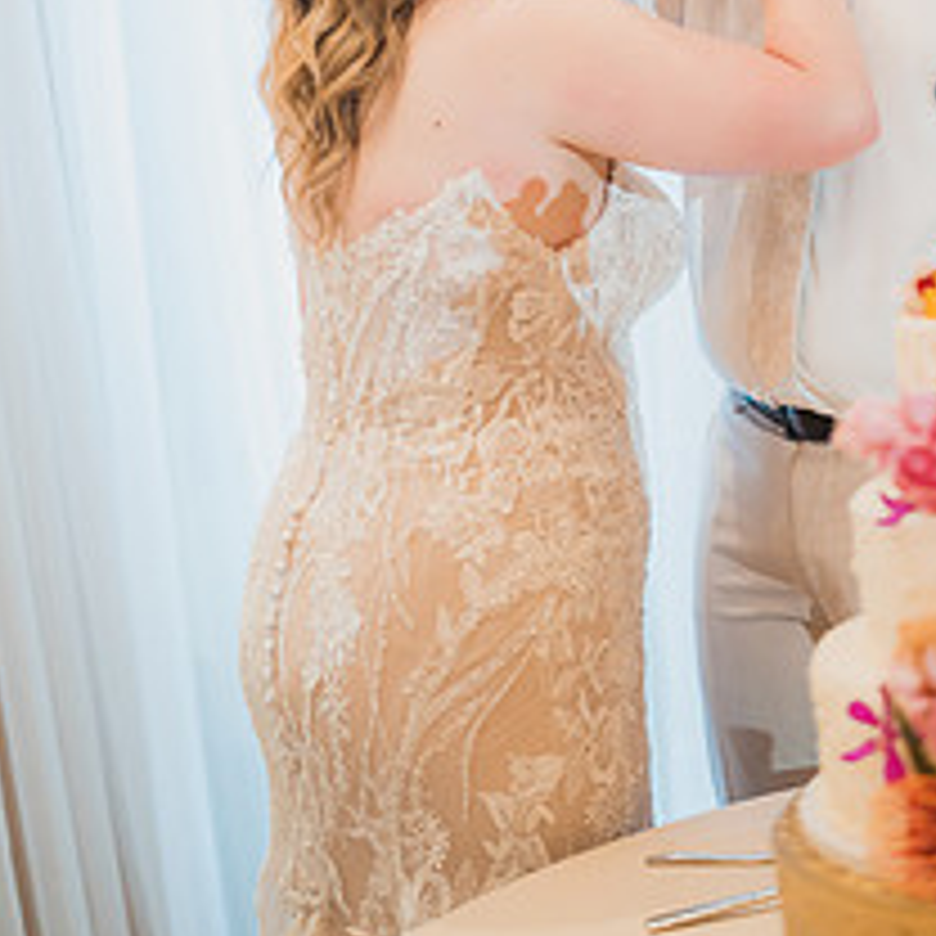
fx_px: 2814
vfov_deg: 18.5
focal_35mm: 92
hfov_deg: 18.8
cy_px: 58
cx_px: 630
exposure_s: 1/500
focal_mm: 50
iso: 1250
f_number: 1.4
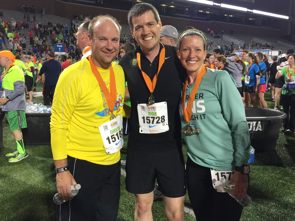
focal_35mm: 32
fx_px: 273
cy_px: 102
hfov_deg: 56.8
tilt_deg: -7.8
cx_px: 148
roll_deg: -0.5
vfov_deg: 44.1
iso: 32
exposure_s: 1/40
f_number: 2.2
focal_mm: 4.15
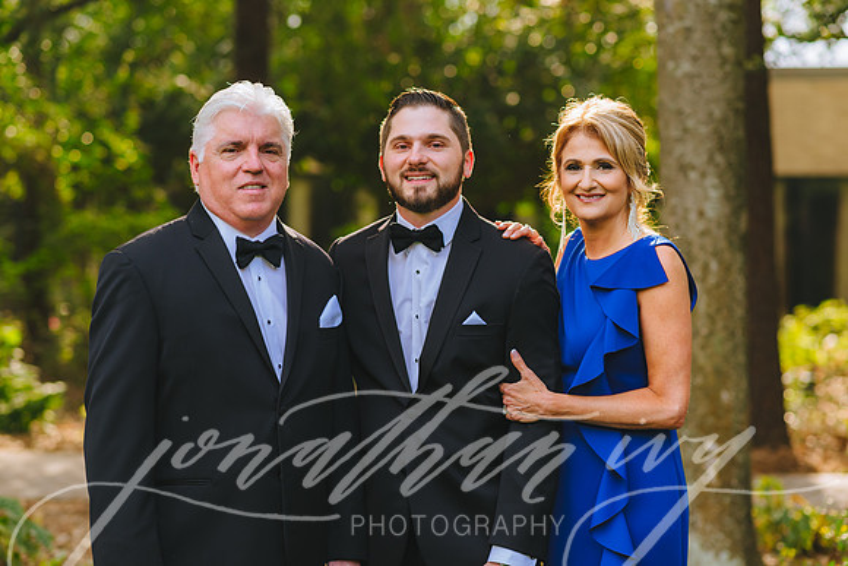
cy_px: 283
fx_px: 2003
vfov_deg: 16.1
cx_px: 424
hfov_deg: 23.9
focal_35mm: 85
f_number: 2.8
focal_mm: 85
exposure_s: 1/640
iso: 400
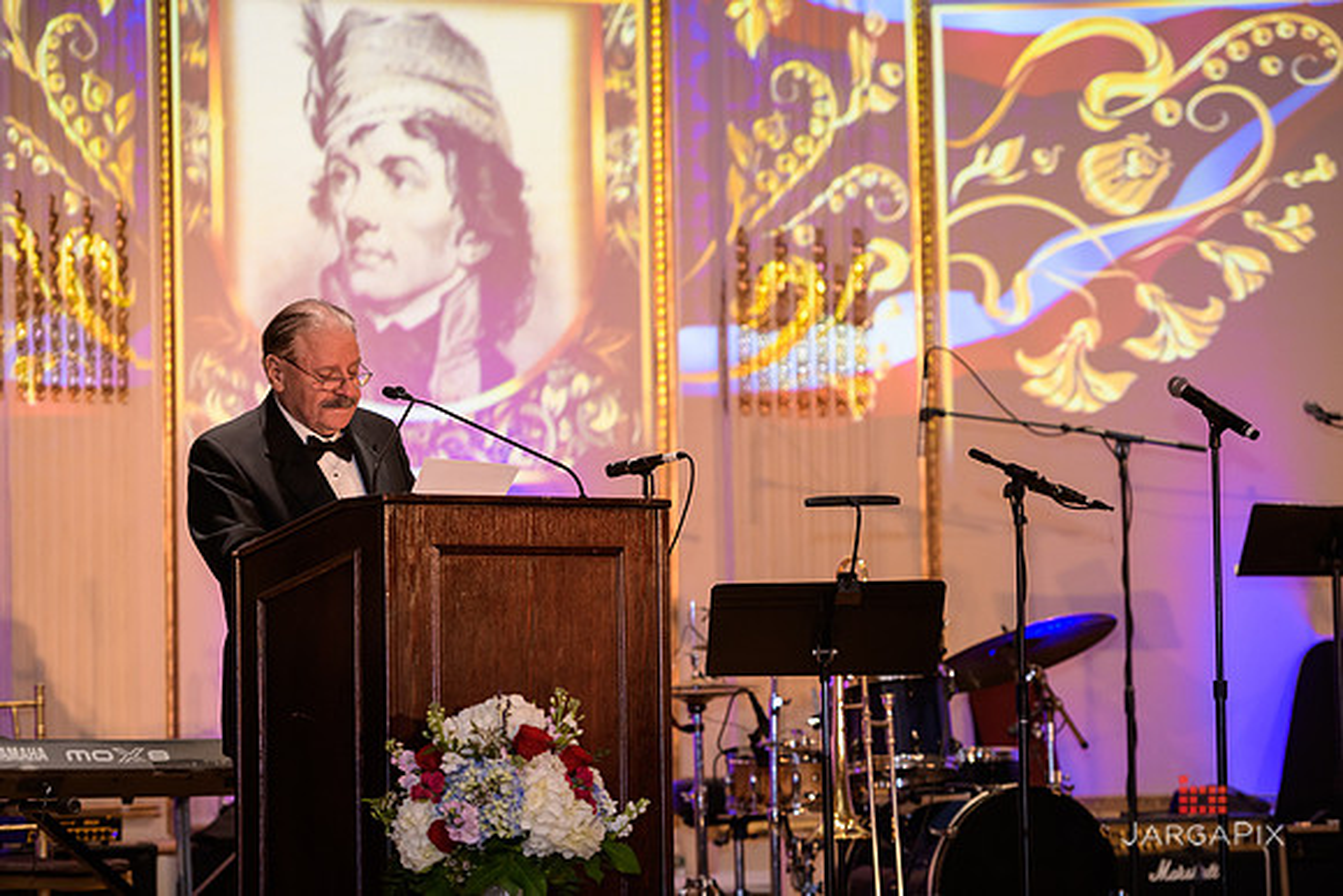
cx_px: 672
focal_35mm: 130
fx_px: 4851
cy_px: 448
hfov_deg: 15.8
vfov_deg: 10.6
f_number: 3.2
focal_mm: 130
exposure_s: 1/125
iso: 1250
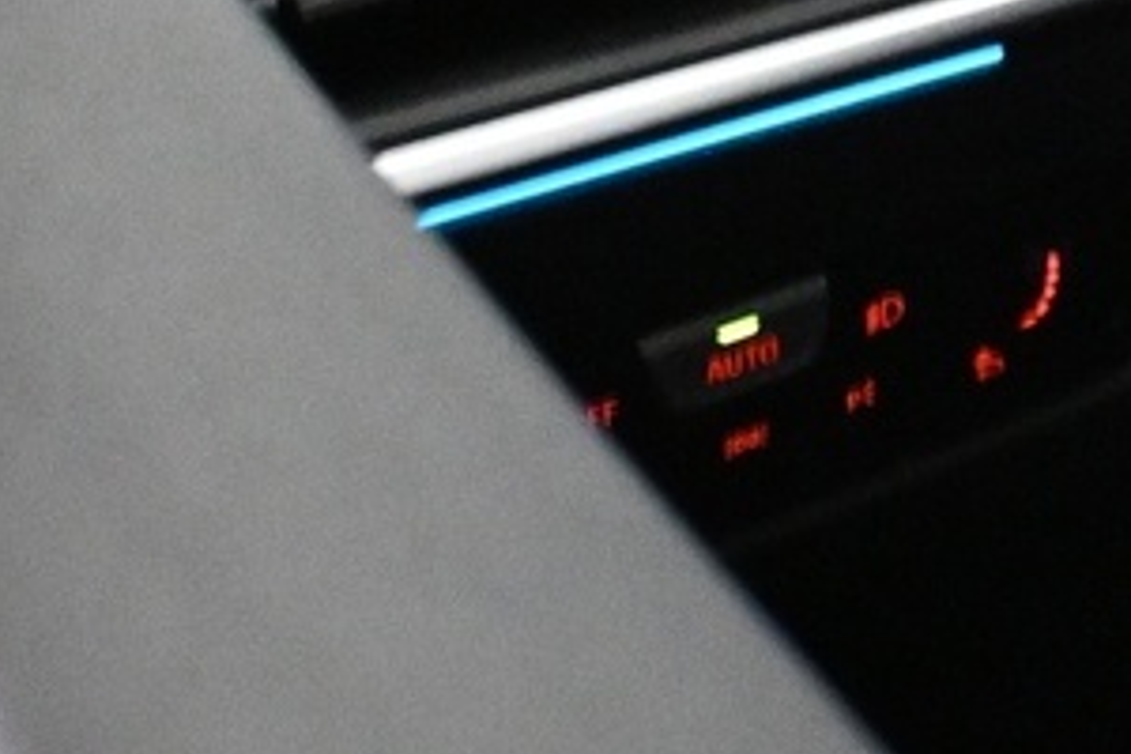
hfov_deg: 10.9
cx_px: 2658
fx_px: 5089
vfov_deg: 8.2
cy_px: -524
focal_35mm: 162
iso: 4000
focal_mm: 20
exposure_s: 1/50
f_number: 3.8
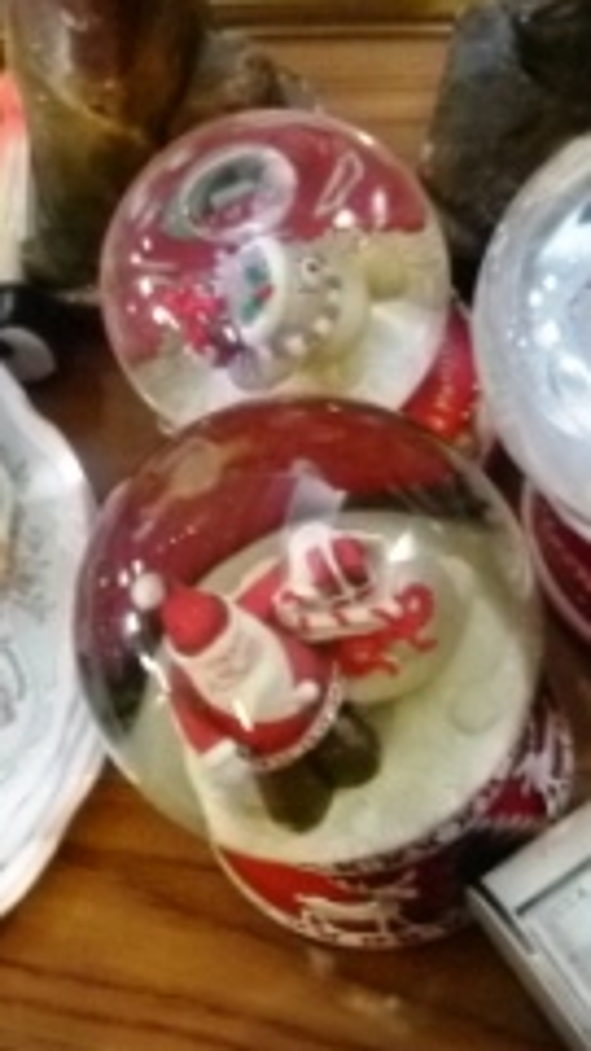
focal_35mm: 57
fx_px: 1588
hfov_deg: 20.7
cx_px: 88
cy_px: 412
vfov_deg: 36.5
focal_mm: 5
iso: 800
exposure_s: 1/25
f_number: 2.8
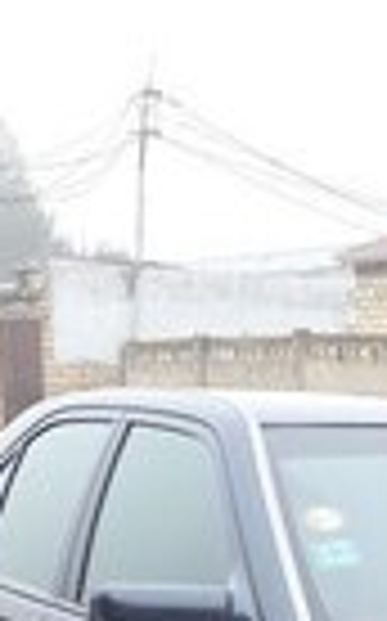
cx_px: 567
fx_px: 1742
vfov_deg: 19.1
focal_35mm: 103
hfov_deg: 12.1
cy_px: 752
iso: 40
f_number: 1.9
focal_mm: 3.6
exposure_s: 1/202
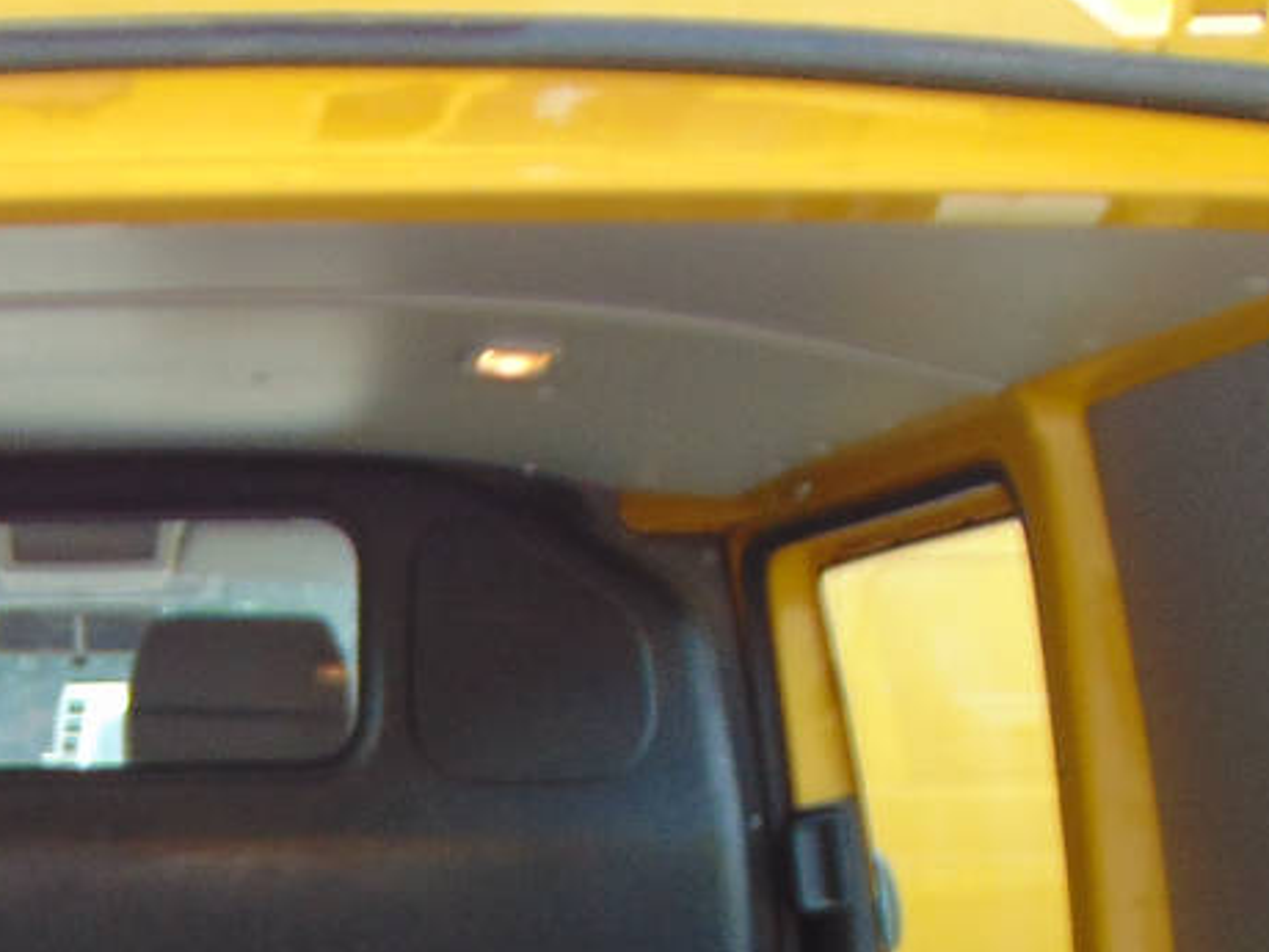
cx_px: -36
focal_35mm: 87
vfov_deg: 15.2
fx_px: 3189
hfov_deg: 21.6
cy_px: 1598
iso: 80
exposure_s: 1/100
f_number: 3
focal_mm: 4.5
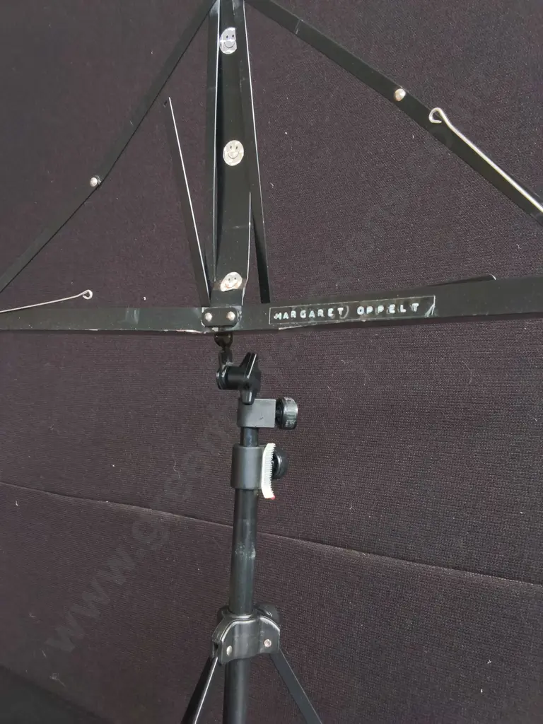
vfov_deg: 65.3
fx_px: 565
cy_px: 362
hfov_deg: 51.4
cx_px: 272
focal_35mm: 27
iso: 250
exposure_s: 1/100
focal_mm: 2.87
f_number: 2
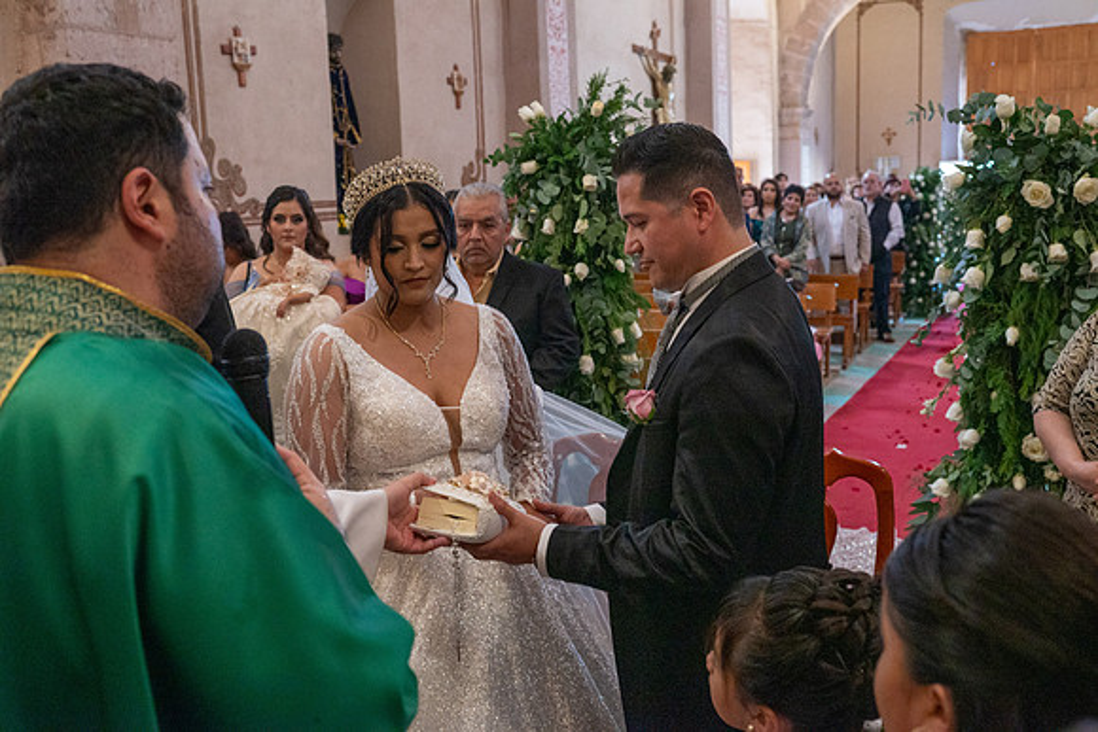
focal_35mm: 35
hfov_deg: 54.4
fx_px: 1068
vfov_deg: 37.9
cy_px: 366
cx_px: 549
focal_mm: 35
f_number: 5
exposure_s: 1/100
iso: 2500
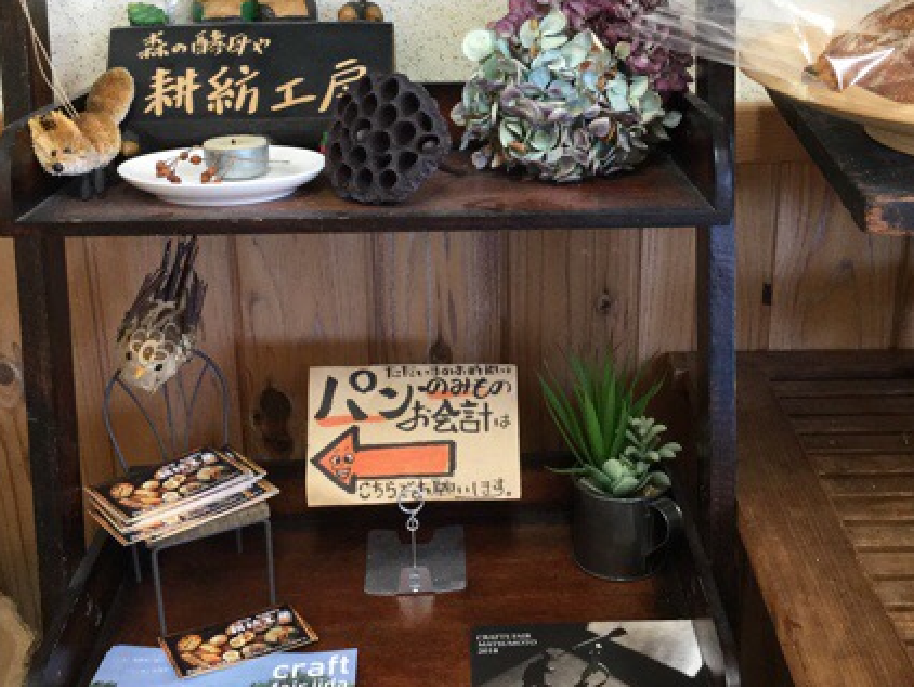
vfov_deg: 30.8
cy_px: 275
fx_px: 1242
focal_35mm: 47
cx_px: 518
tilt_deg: -21.0
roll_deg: -1.6
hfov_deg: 40.3
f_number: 2.4
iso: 80
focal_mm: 3.3
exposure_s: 1/30
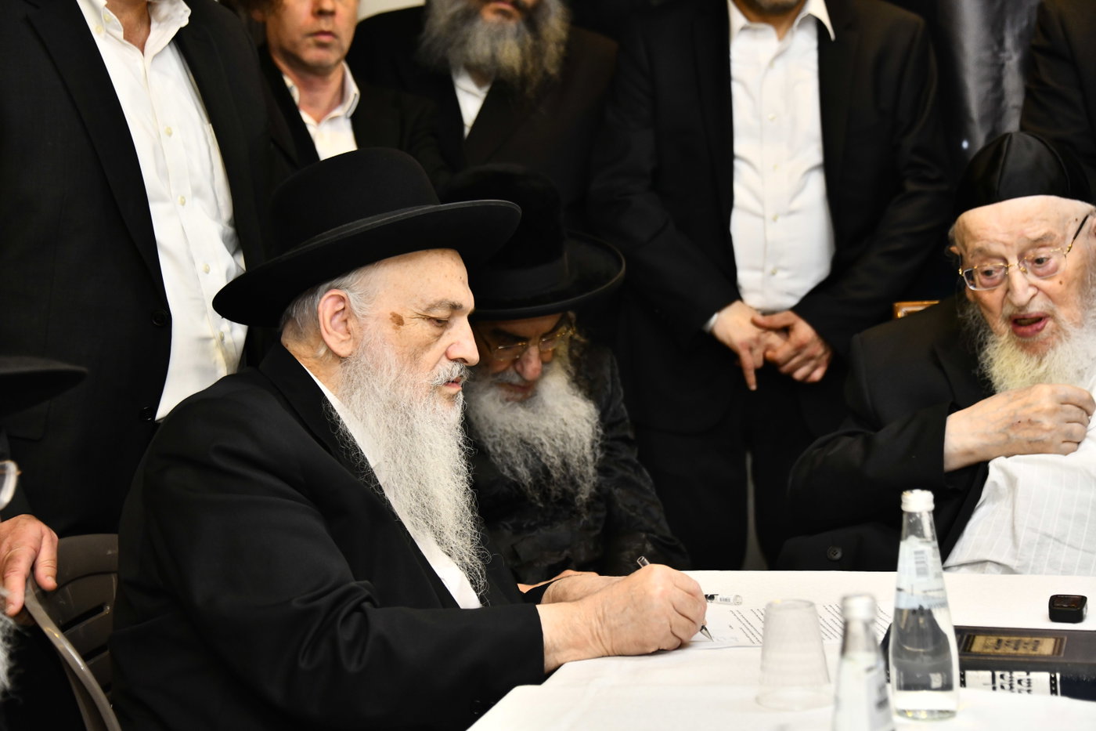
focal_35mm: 92
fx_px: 2800
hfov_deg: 22.1
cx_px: 548
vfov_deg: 14.9
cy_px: 366
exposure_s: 1/125
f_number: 5.6
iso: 1250
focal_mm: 92
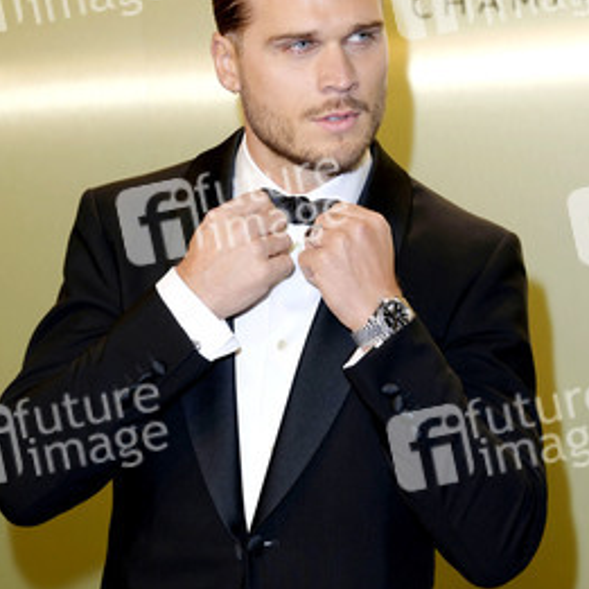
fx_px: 2252
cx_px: 298
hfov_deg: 14.9
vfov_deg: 14.9
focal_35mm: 117
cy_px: 325
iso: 500
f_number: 5.6
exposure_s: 1/200
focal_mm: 90
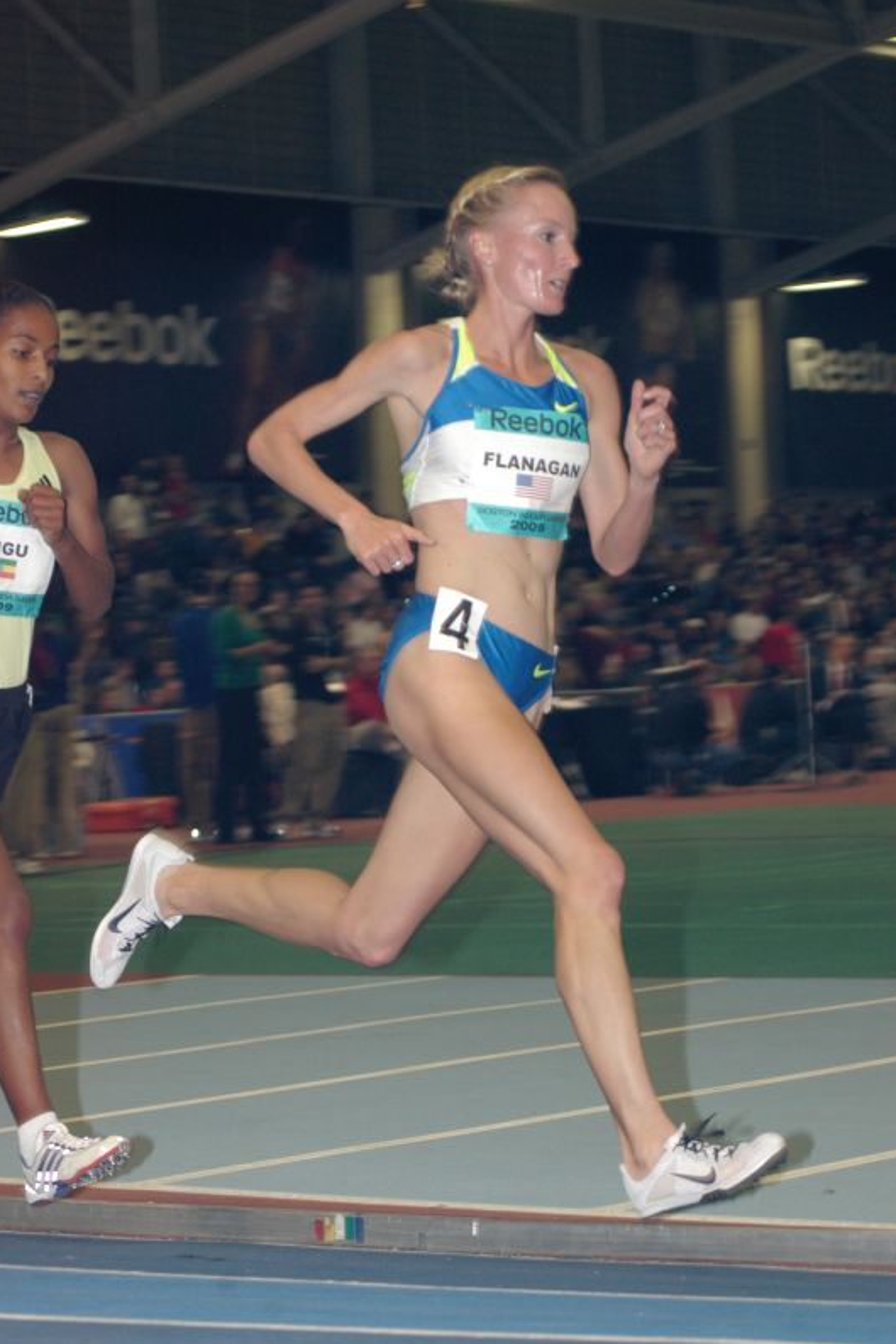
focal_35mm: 121
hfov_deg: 11.3
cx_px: 447
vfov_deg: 16.9
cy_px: 675
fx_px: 4519
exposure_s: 1/125
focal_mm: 80
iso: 800
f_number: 6.3
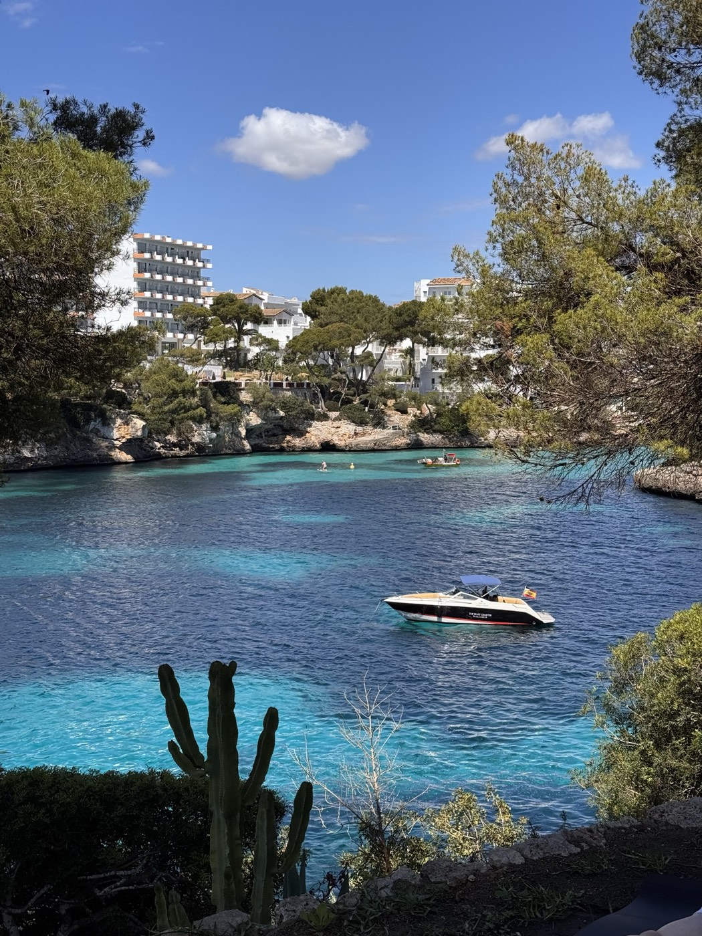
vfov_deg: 39.7
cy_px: 468
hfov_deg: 30.3
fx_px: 1298
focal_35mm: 48
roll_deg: -0.8
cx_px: 351
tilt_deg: -3.4
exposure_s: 1/4975
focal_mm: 6.76
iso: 64
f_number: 1.78
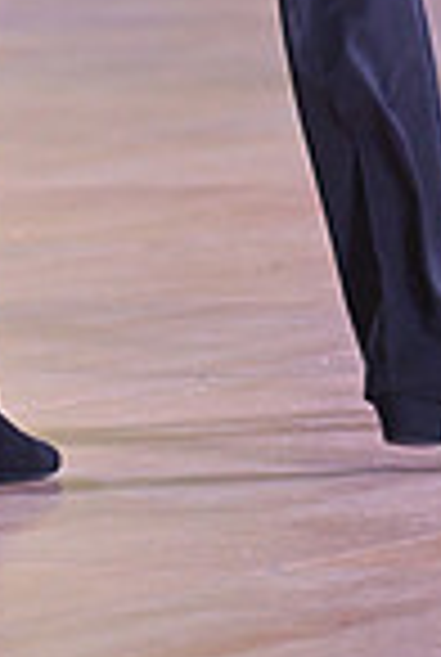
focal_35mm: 793
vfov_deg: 2.6
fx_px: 14502
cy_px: -531
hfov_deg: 1.7
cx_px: 407
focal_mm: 200
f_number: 5
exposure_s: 1/400
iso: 4000
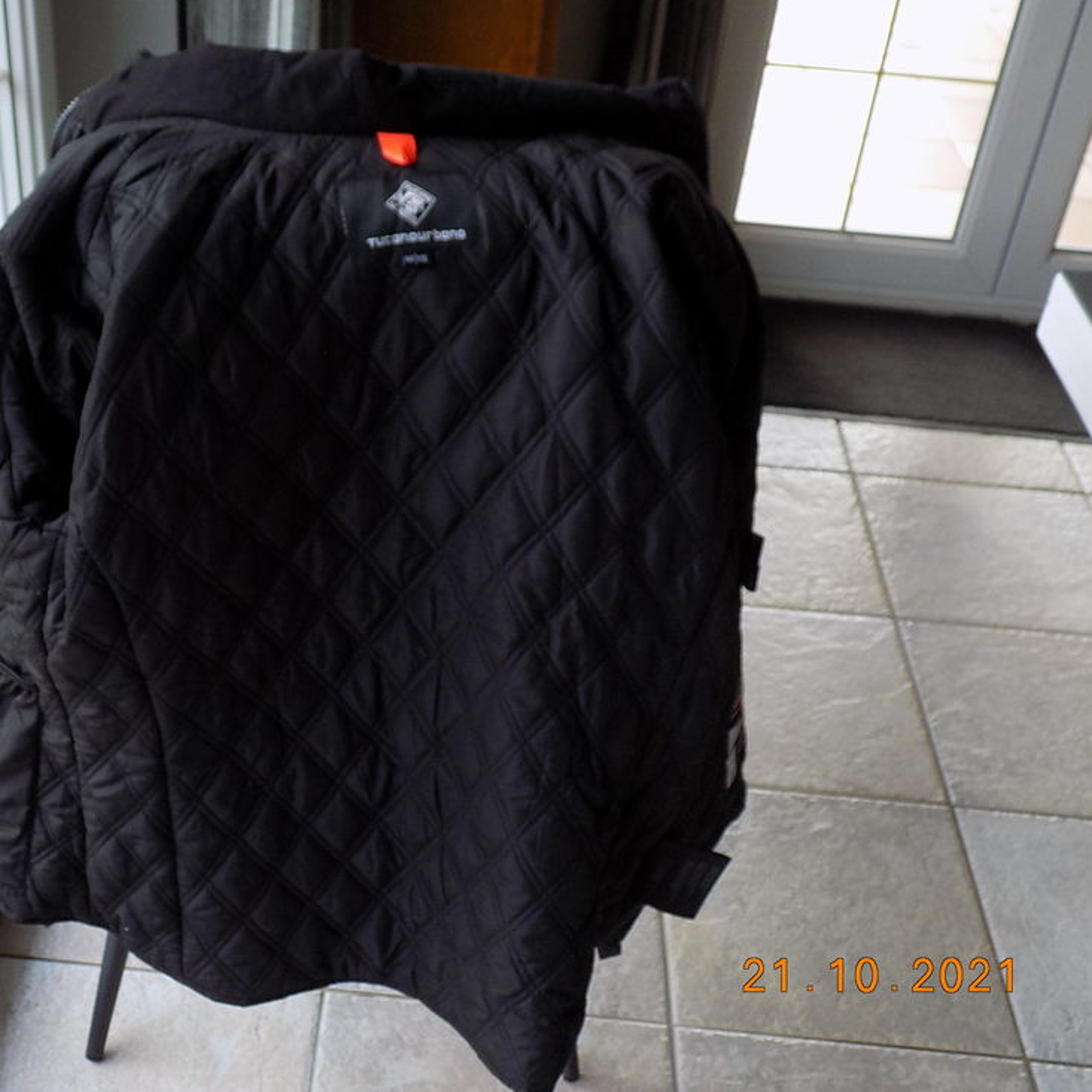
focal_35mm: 41
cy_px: 548
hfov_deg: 40.3
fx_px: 1463
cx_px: 352
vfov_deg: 40.9
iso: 140
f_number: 3.4
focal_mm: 6.1
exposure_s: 1/30
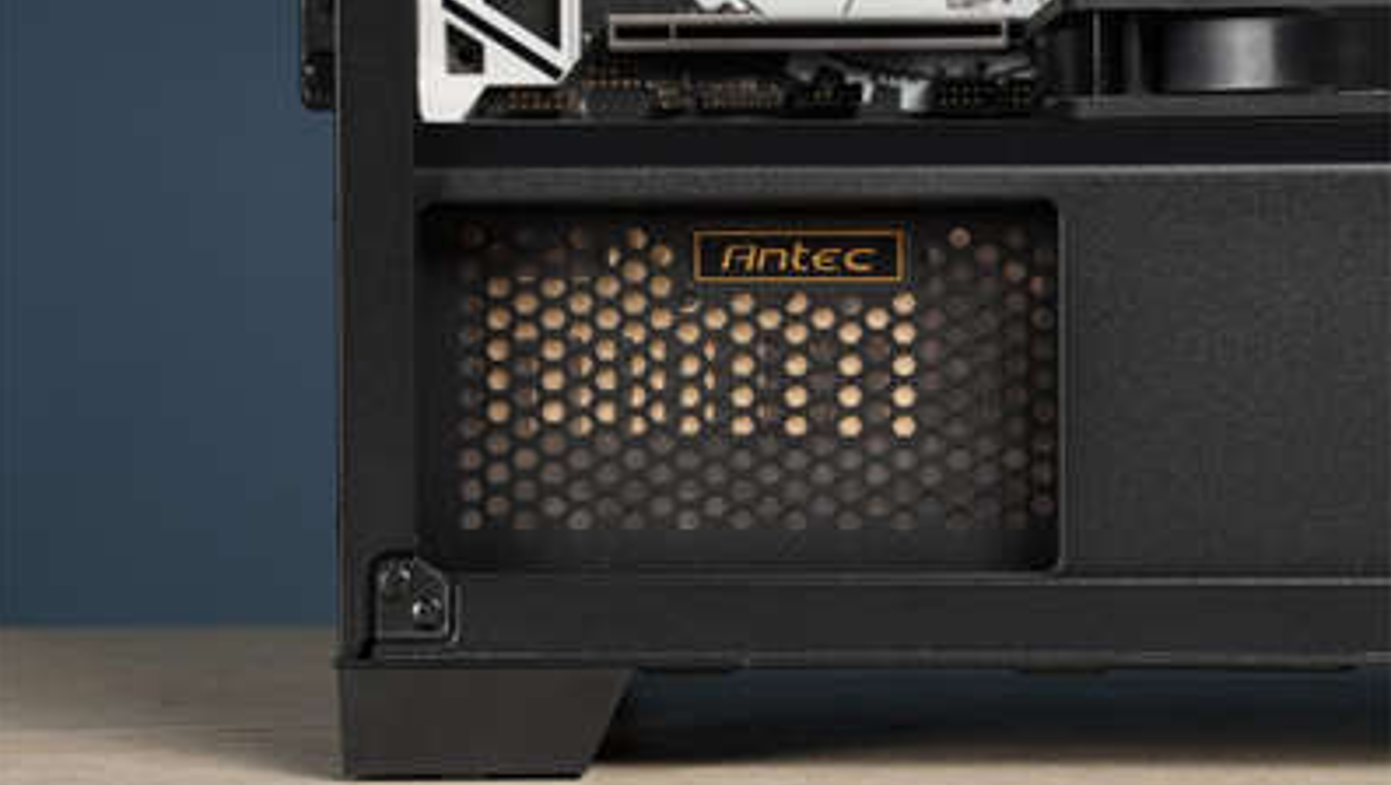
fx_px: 4375
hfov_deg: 18.1
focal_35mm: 119
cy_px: 378
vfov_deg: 10.3
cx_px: 694
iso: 200
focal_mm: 75
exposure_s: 1/160
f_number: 11
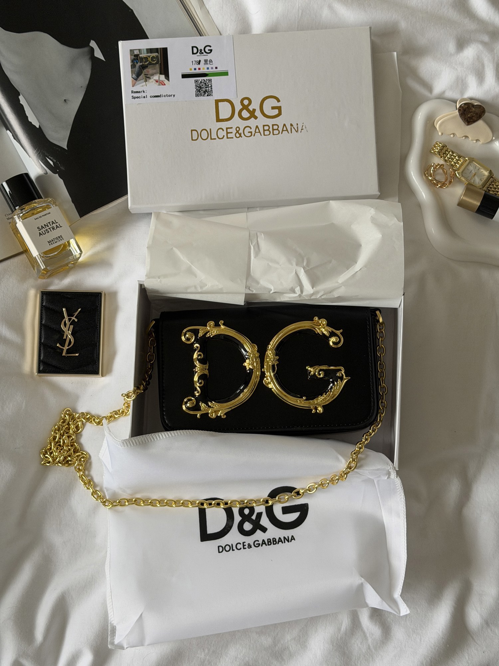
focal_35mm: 48
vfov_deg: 39.7
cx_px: 250
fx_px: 923
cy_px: 333
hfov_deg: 30.3
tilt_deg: -81.2
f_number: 1.78
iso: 250
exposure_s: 1/60
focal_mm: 6.76
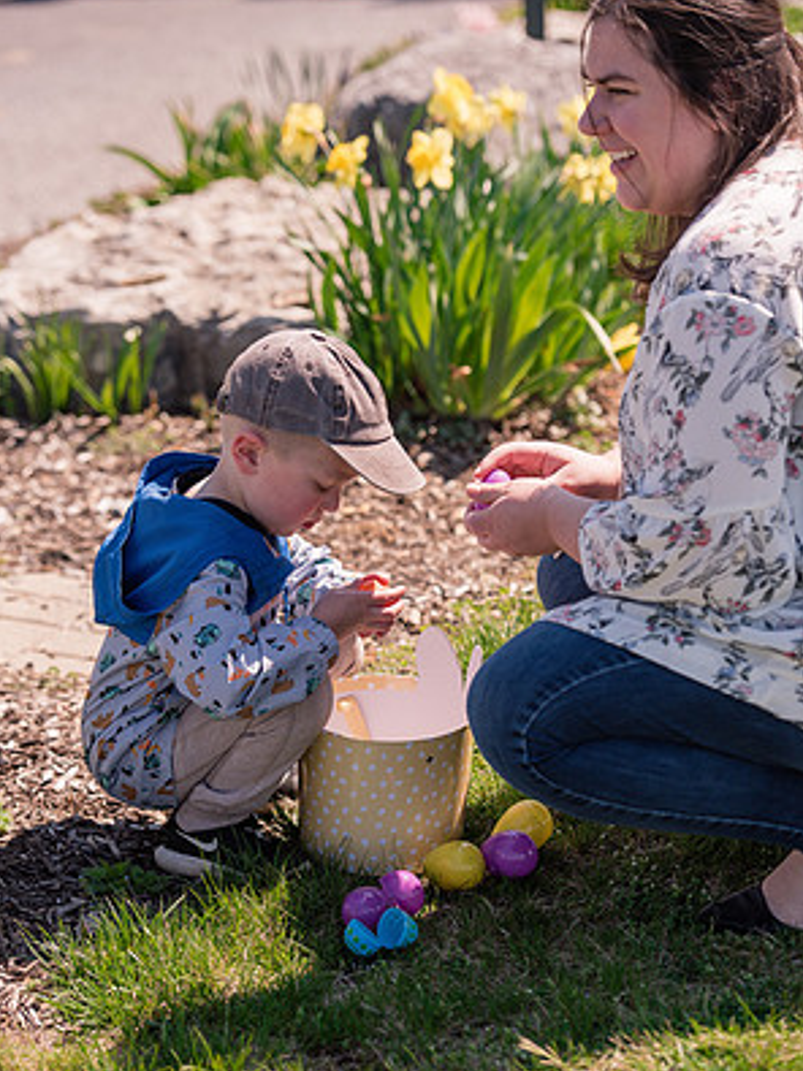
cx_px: 399
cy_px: 597
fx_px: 3559
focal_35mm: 115
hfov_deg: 12.9
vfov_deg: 17.1
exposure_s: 1/2500
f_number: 3.5
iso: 200
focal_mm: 105
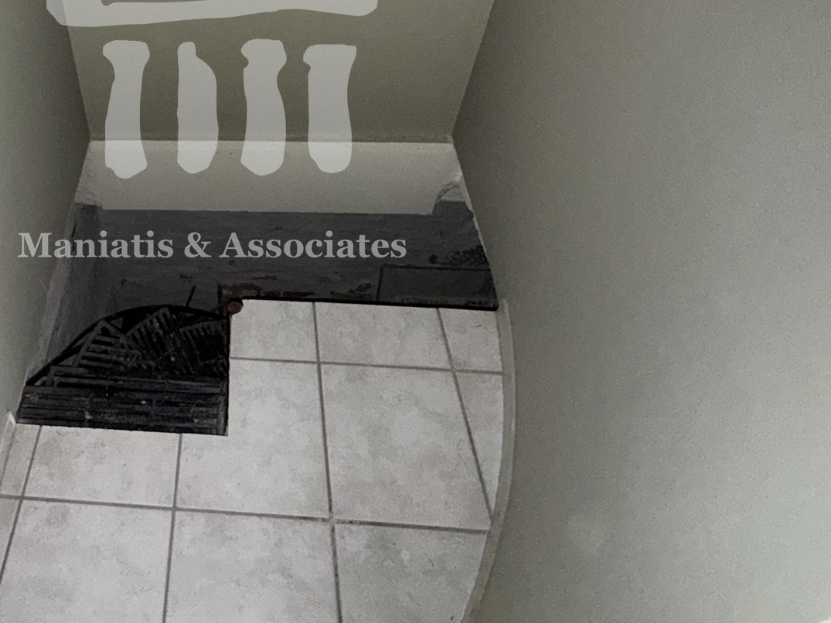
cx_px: 210
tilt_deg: -37.7
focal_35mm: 25
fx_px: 600
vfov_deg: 49.7
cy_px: 78
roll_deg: +1.6
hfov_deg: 65.3
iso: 320
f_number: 2.2
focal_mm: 2.22
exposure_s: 1/41
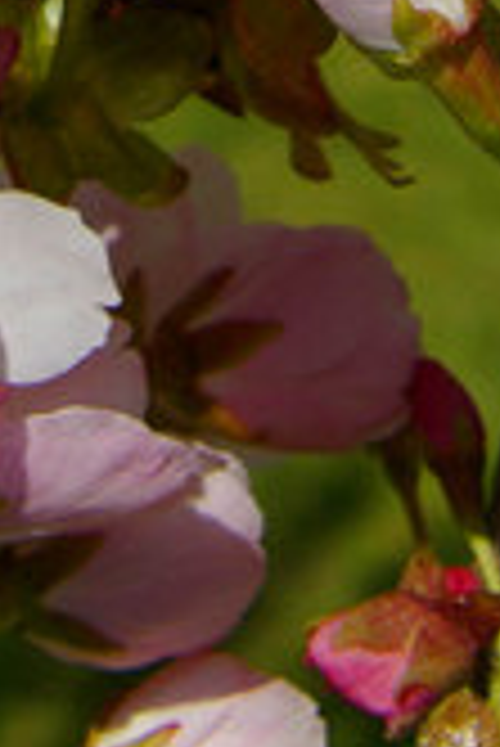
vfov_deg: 14.2
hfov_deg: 10.2
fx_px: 2763
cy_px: -459
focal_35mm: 133
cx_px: -18
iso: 200
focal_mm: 23
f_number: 8
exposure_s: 1/750
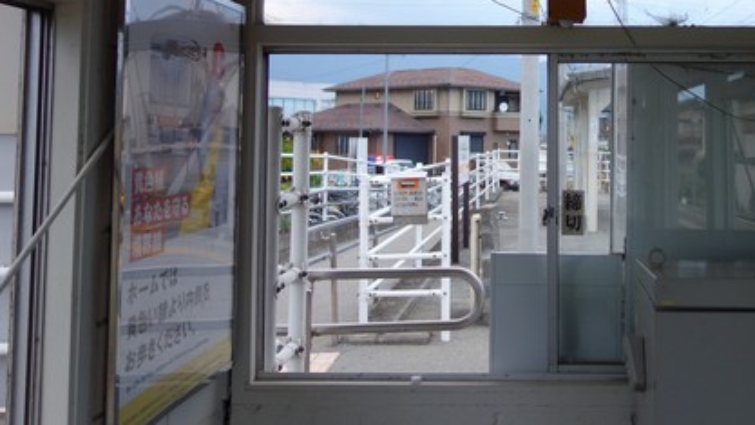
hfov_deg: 44.4
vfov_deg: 26.0
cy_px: 79
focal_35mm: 45
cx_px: 534
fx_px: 901
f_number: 1.8
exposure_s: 1/125
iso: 200
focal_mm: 10.4
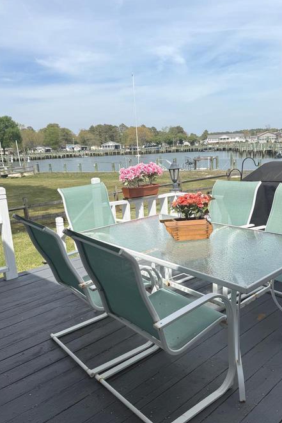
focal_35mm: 29
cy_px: 219
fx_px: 341
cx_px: 156
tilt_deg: -12.3
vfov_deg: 63.6
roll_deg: +2.9
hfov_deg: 44.9
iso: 80
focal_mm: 6.76
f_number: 1.78
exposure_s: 1/6173
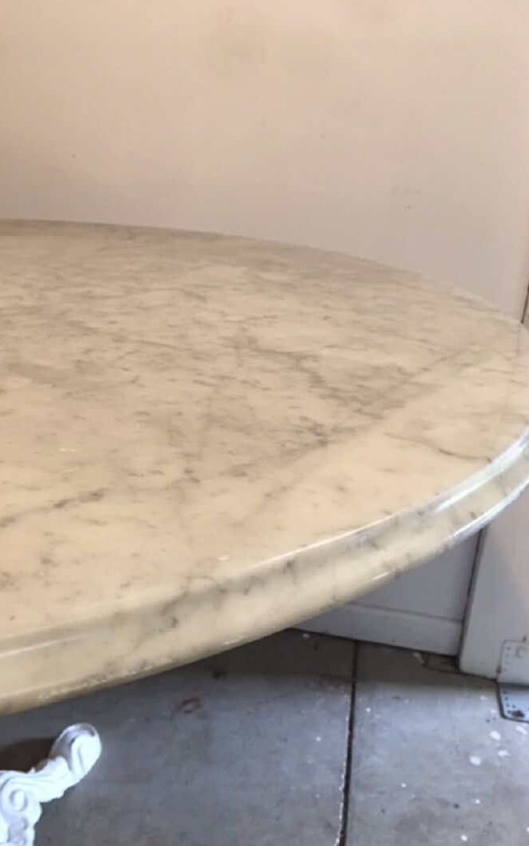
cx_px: 230
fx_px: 715
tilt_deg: -21.4
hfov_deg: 40.5
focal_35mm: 31
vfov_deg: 61.2
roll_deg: -4.7
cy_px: 426
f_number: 2.2
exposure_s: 1/17
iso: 50
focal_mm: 4.15
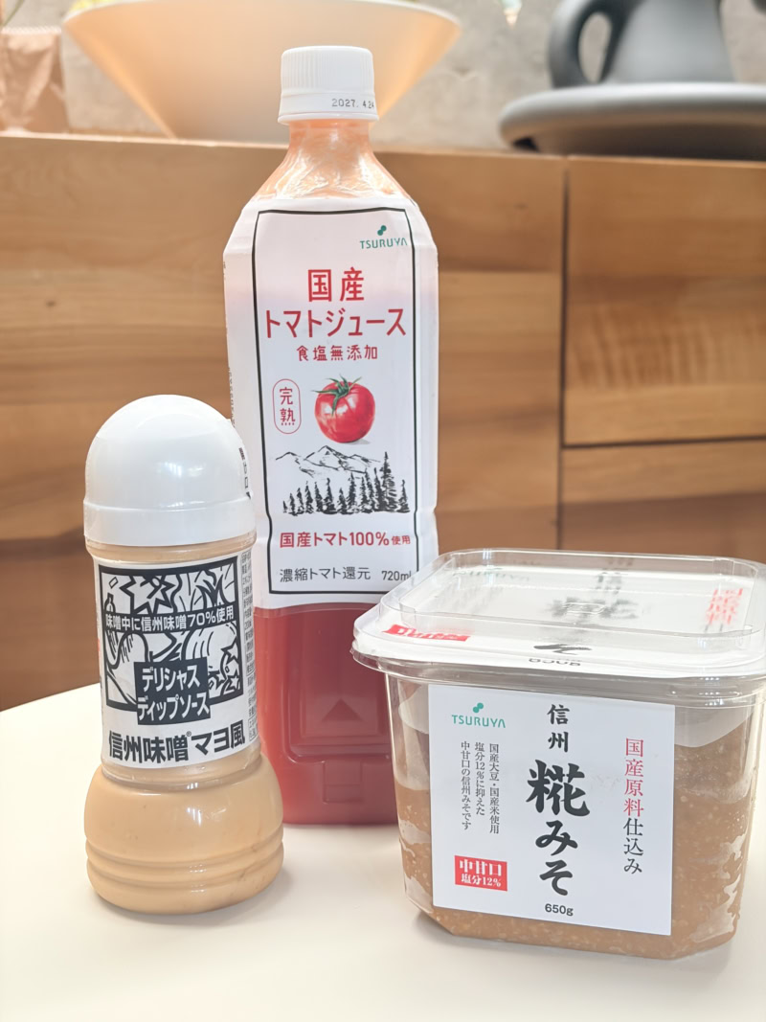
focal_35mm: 52
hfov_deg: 28.0
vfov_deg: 36.8
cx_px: 383
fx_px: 1535
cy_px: 511
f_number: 1.6
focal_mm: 6
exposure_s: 1/60
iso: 80
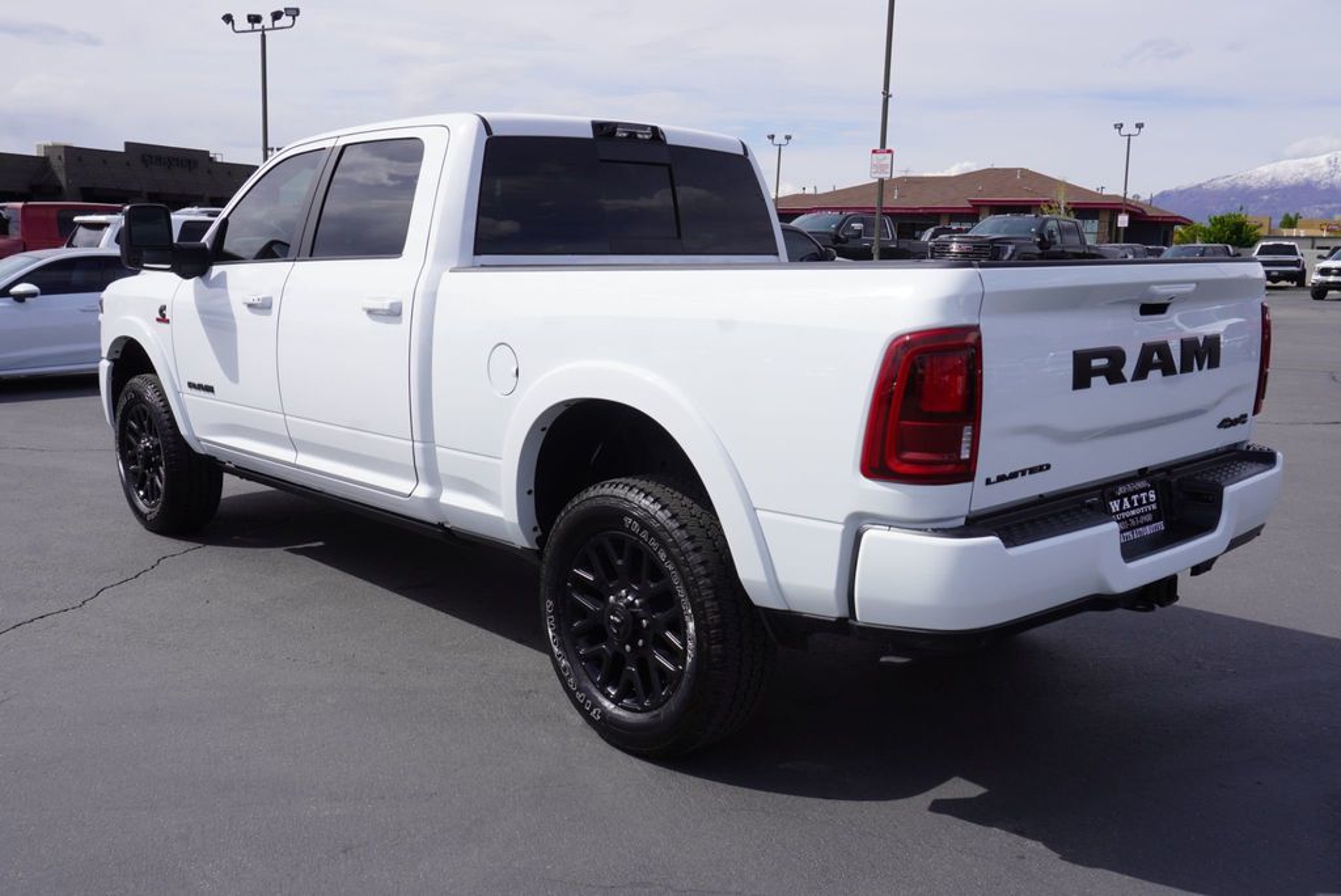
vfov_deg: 41.8
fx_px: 1174
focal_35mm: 32
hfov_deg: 59.5
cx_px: 670
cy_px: 448
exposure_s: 1/200
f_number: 10
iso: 100
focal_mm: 21
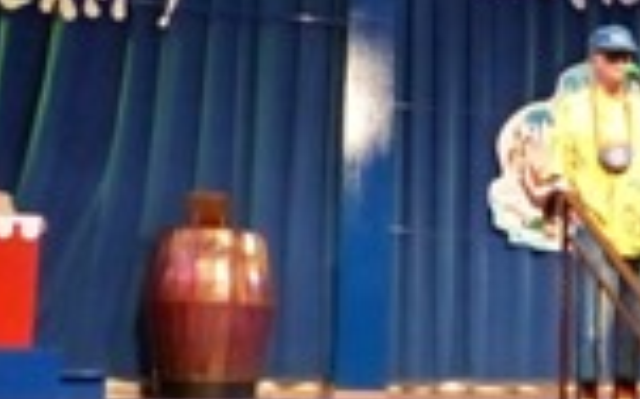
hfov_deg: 28.2
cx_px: 623
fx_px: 1202
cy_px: 195
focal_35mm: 69
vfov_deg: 18.8
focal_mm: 4.5
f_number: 2.8
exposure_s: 1/100
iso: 1600
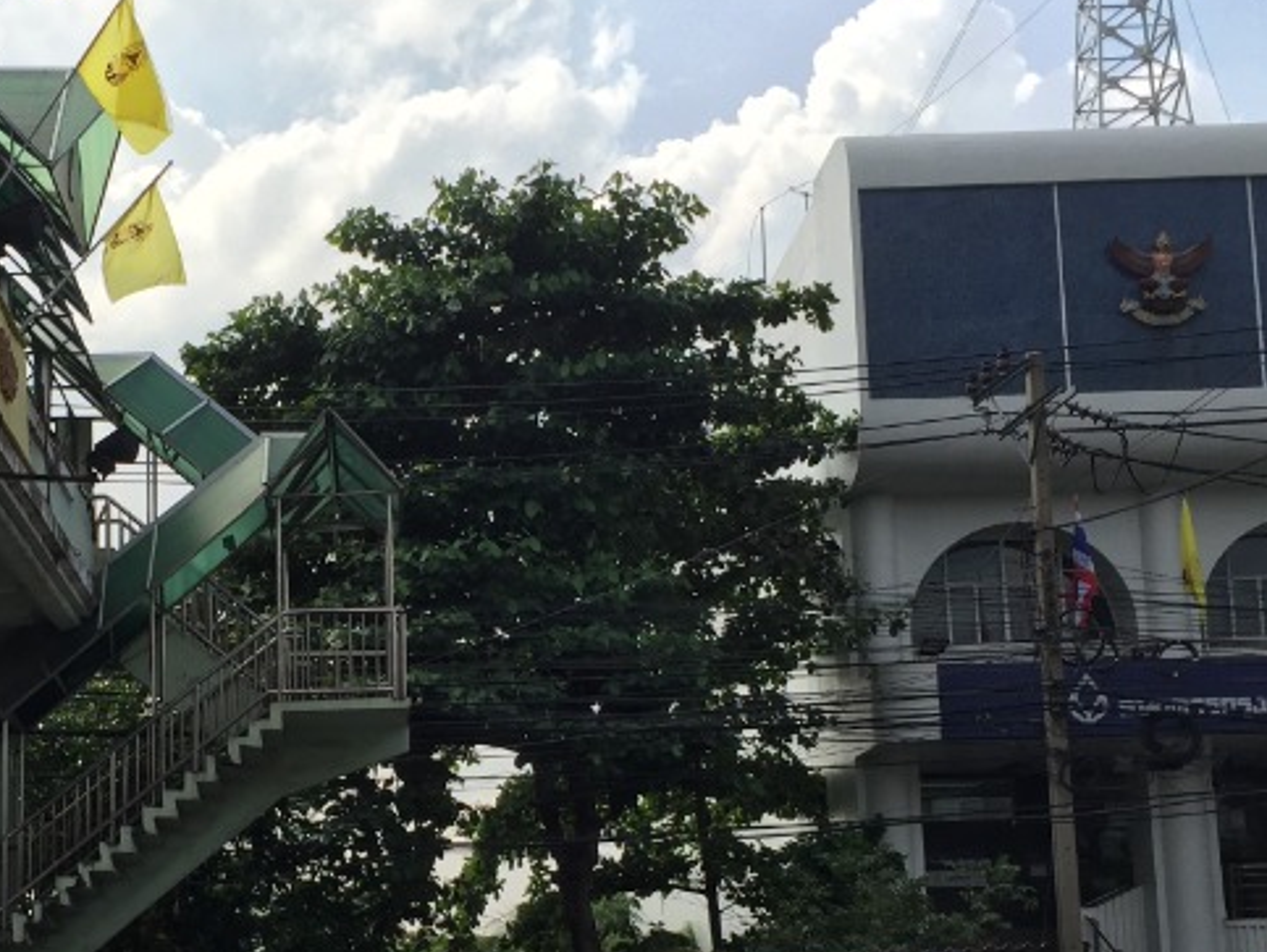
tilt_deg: +11.5
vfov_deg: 24.1
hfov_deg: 31.6
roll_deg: +0.2
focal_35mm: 60
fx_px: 2198
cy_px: 737
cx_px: 333
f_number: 2.2
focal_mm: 4.15
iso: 32
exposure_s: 1/2198
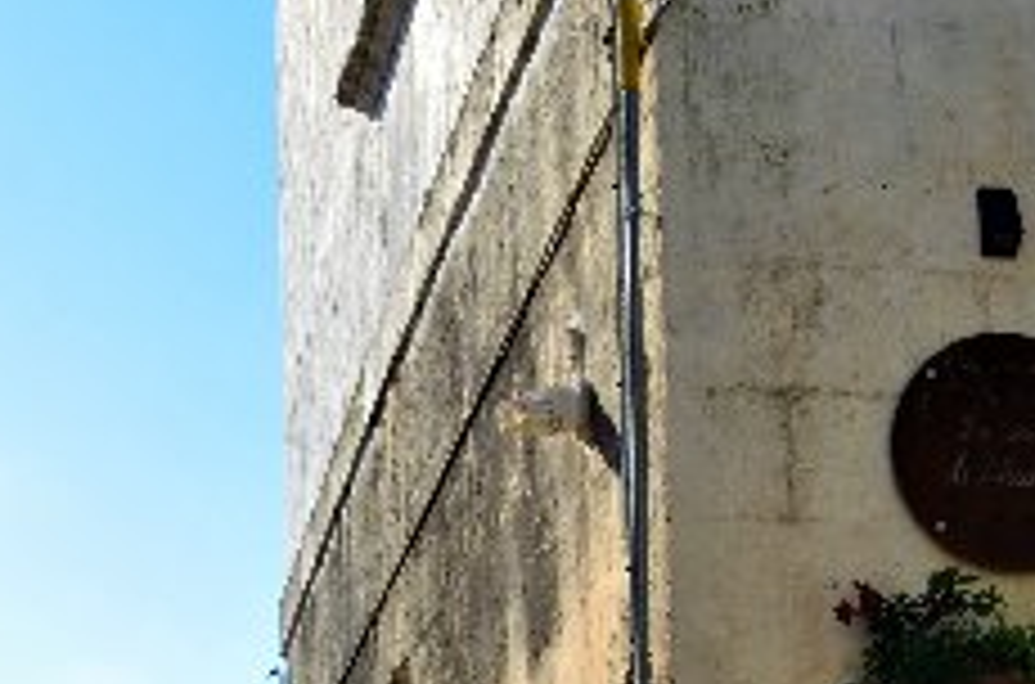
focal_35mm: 94
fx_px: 2695
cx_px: 752
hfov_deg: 21.6
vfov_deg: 13.5
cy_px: 1066
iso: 200
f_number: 11
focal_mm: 18
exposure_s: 1/100
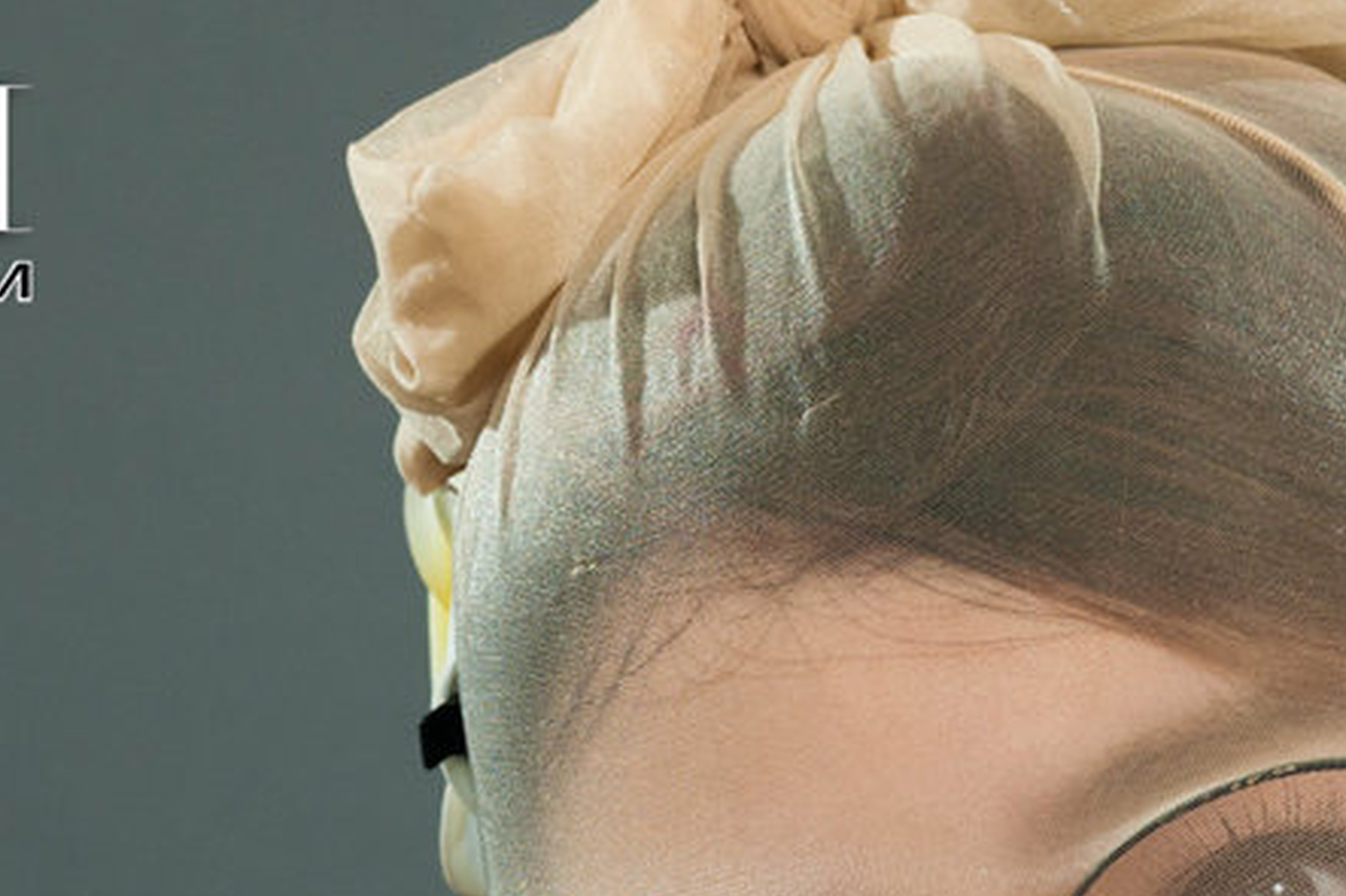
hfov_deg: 13.1
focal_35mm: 156
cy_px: 1473
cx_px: 1085
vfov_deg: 8.5
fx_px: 5830
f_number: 9
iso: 250
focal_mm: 45
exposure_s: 1/125
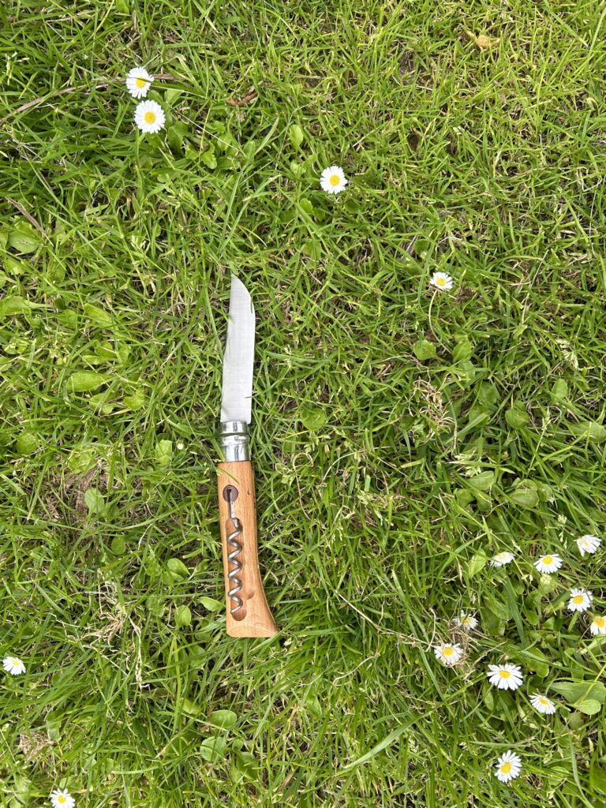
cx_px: 303
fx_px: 607
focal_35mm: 26
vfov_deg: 67.3
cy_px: 404
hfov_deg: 53.1
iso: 50
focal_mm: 5.7
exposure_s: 1/499
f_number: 1.5
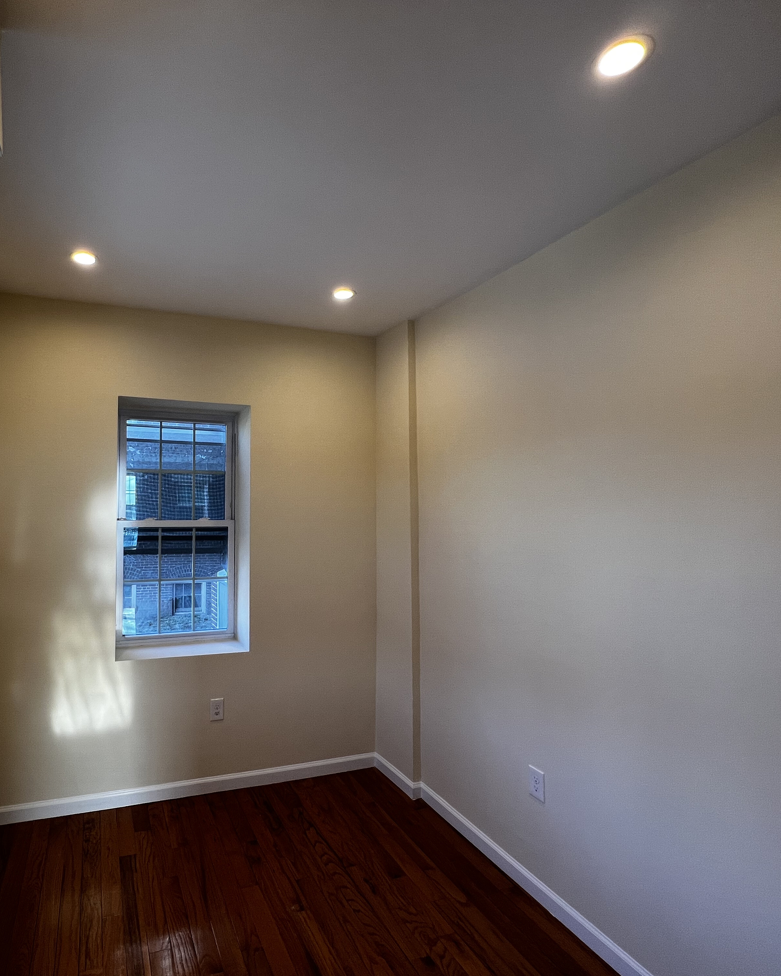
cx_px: 264
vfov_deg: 89.6
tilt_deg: +2.0
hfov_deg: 74.7
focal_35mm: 17
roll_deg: +0.0
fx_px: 491
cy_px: 489
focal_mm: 1.57
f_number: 1.8
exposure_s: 1/120
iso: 64
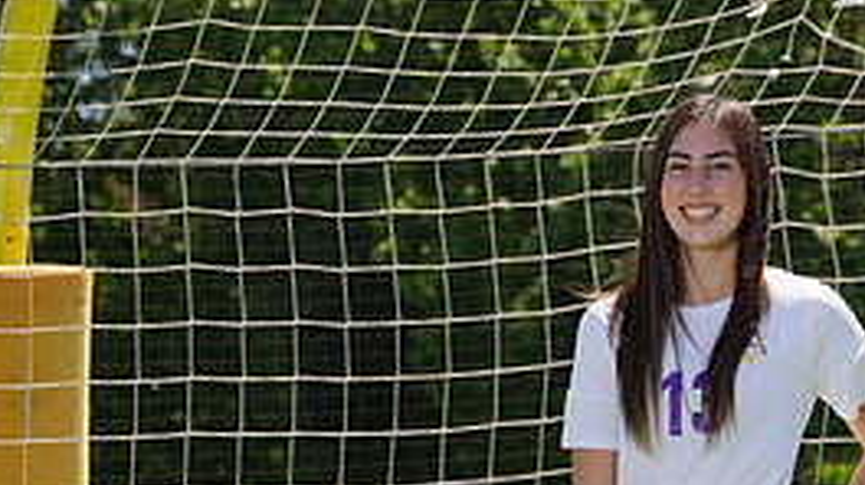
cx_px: 613
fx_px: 10244
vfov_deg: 2.7
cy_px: 790
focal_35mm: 447
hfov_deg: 4.8
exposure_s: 1/250
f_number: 13
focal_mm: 194
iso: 200
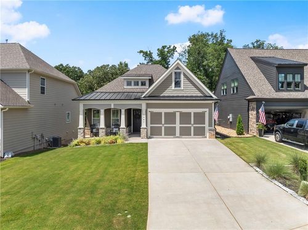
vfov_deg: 56.7
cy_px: 115
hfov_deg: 71.6
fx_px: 213
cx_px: 154
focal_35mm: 24
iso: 120
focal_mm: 12.29
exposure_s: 1/80
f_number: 2.8
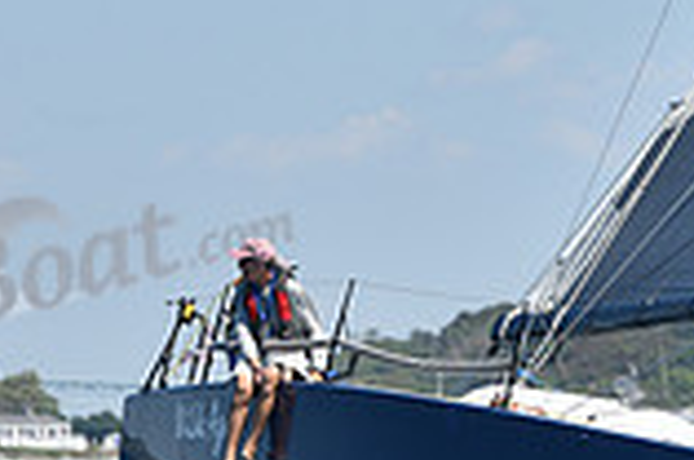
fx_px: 12467
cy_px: 458
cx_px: 526
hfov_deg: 3.2
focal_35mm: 648
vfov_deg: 2.1
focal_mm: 175
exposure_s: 1/1000
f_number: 7.1
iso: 200
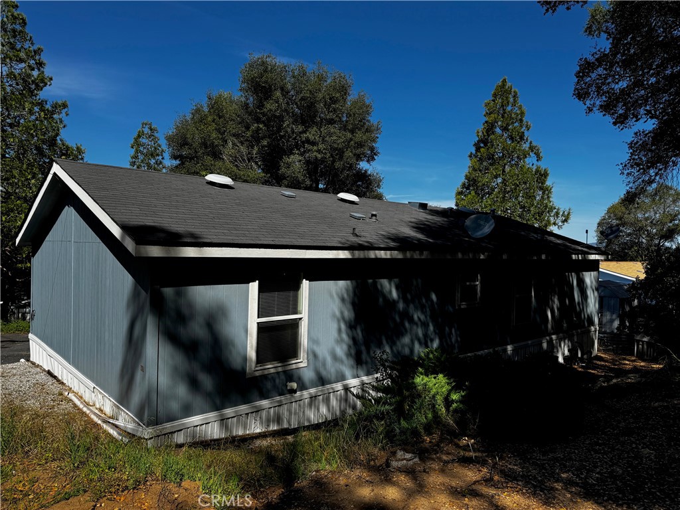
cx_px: 340
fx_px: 471
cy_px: 255
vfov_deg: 56.8
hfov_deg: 71.6
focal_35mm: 24
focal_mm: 6.76
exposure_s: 1/3413
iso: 80
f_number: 1.78
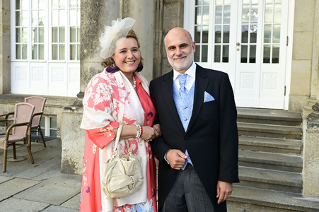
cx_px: 160
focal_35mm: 37
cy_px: 106
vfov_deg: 35.9
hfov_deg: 51.9
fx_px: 328
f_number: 7.1
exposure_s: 1/160
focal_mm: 37
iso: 400
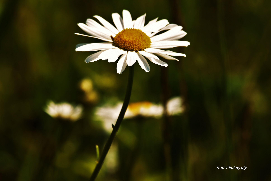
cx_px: 136
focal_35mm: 900
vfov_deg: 1.5
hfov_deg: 2.3
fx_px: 6774
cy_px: 90
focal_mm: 600
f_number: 10
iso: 100
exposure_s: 1/160
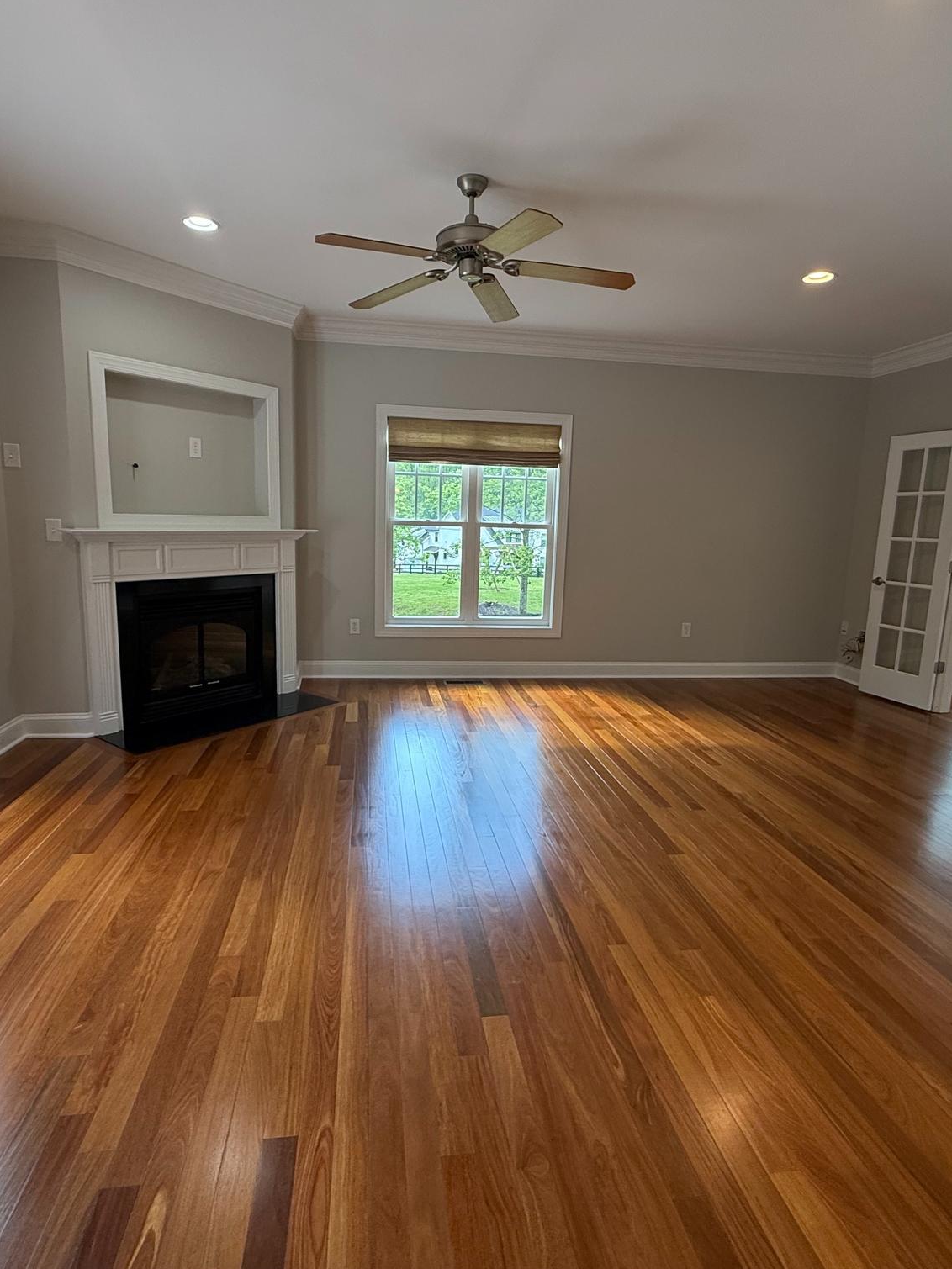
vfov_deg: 84.7
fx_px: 697
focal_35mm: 19
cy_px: 630
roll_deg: -2.0
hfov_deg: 68.7
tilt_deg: -8.4
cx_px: 469
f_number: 2.2
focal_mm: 2.22
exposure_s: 1/120
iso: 160
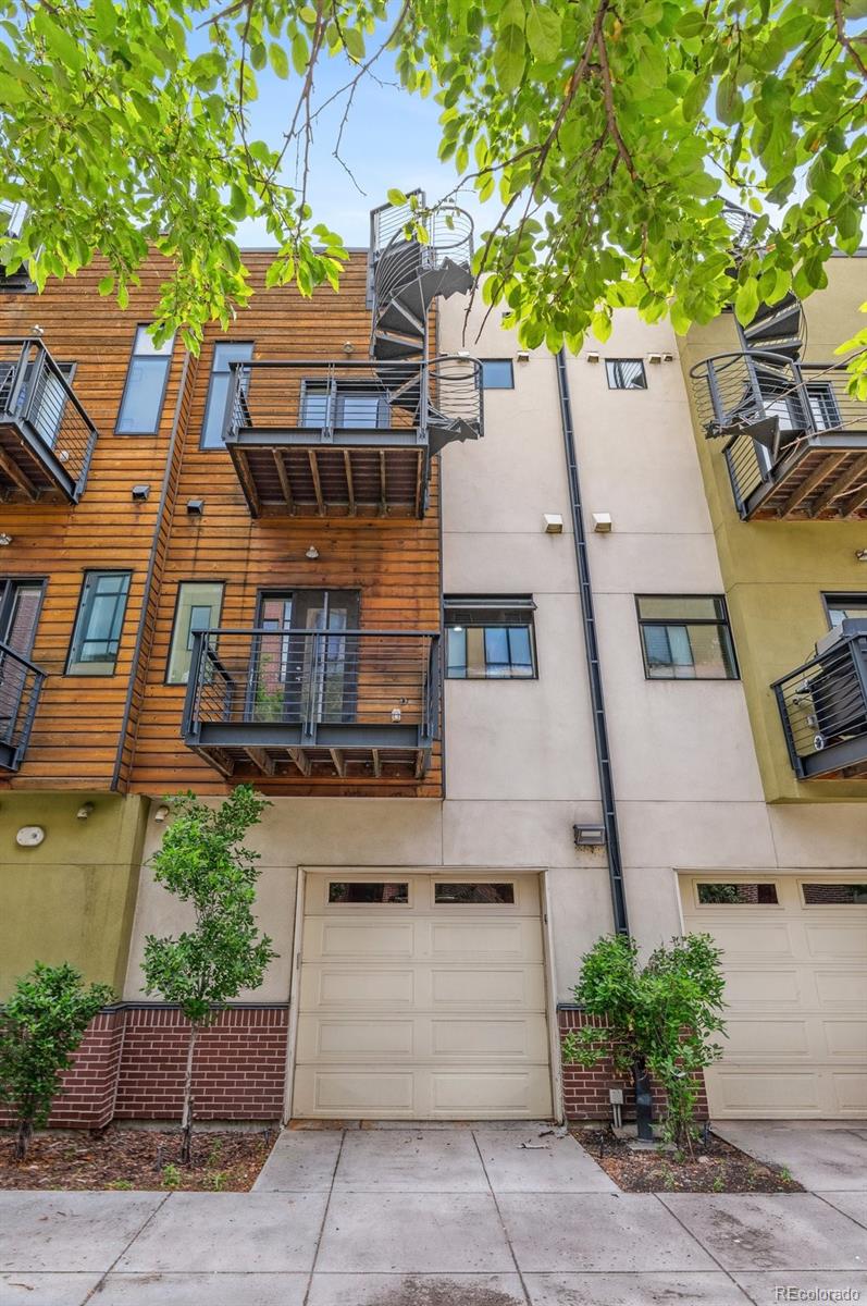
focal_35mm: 17
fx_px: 616
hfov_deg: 70.3
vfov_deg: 93.3
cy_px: 653
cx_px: 434
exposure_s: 1/125
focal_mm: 17
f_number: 8
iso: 400
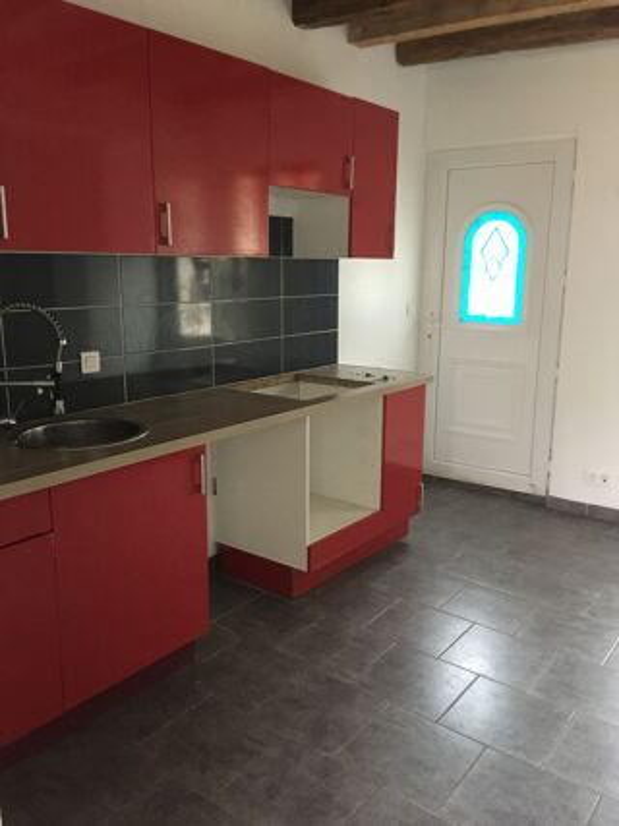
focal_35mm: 29
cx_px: 310
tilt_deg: -10.7
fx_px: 692
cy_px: 413
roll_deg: -1.4
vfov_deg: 61.7
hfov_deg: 48.2
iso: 160
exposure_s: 1/8
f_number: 2.2
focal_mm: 4.15
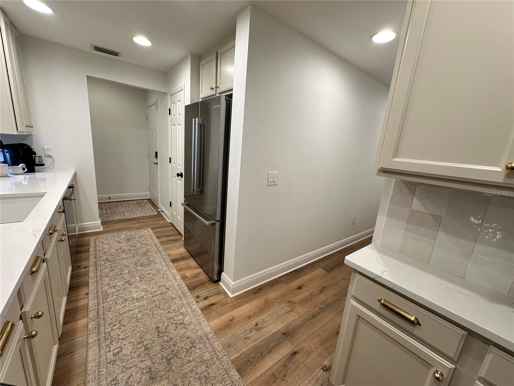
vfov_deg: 85.7
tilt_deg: -12.6
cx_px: 257
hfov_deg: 102.1
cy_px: 193
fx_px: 208
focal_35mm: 14
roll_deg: -5.5
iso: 160
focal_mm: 2.22
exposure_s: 1/120
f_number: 2.2
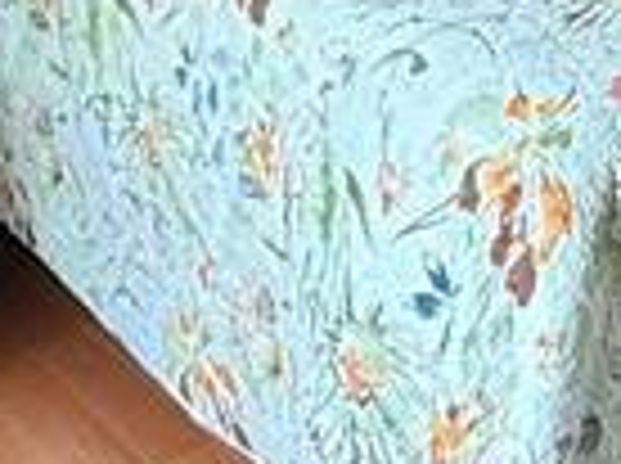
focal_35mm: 104
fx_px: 1862
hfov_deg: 16.7
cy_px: -378
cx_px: 1008
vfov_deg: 12.8
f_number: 2.2
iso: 320
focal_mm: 2.22
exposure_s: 1/120
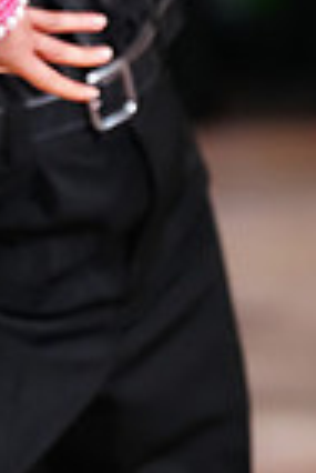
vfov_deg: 4.1
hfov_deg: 2.8
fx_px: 6527
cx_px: -304
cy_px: -117
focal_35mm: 497
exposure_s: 1/500
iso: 3200
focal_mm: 122
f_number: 2.8
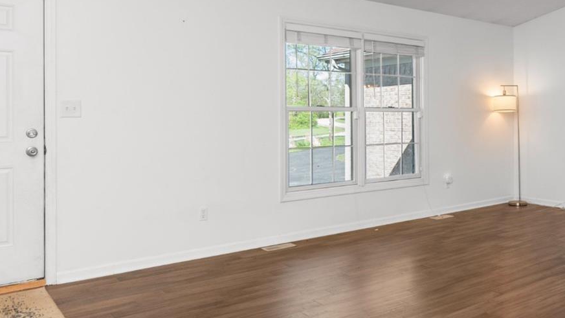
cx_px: 441
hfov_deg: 52.2
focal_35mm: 36
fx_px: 539
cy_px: 113
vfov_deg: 32.6
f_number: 5.6
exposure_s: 1/125
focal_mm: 20
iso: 800
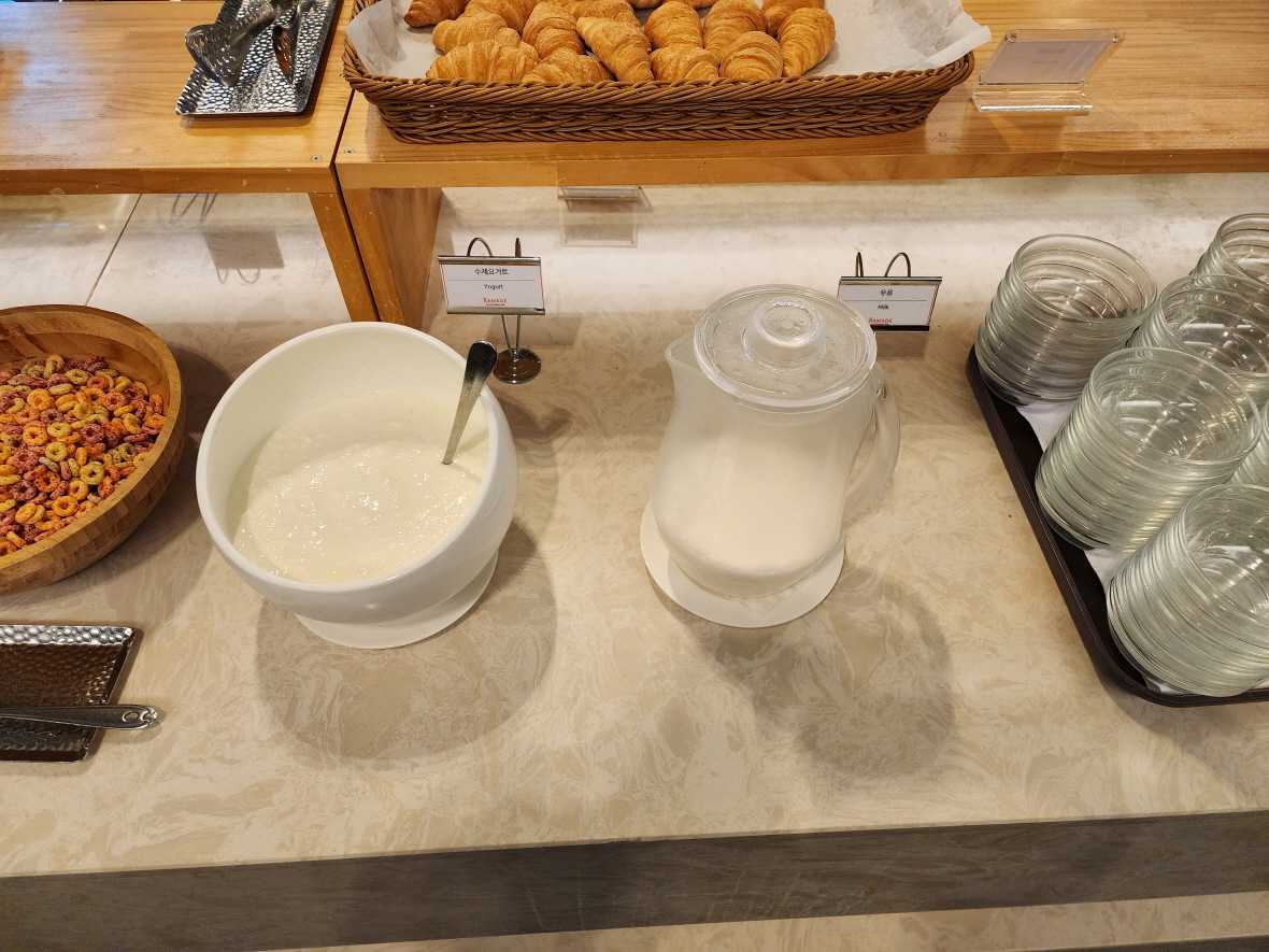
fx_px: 843
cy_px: 476
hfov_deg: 73.9
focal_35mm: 23
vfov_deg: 58.9
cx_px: 634
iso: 250
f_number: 1.8
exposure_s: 1/120
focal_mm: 6.4
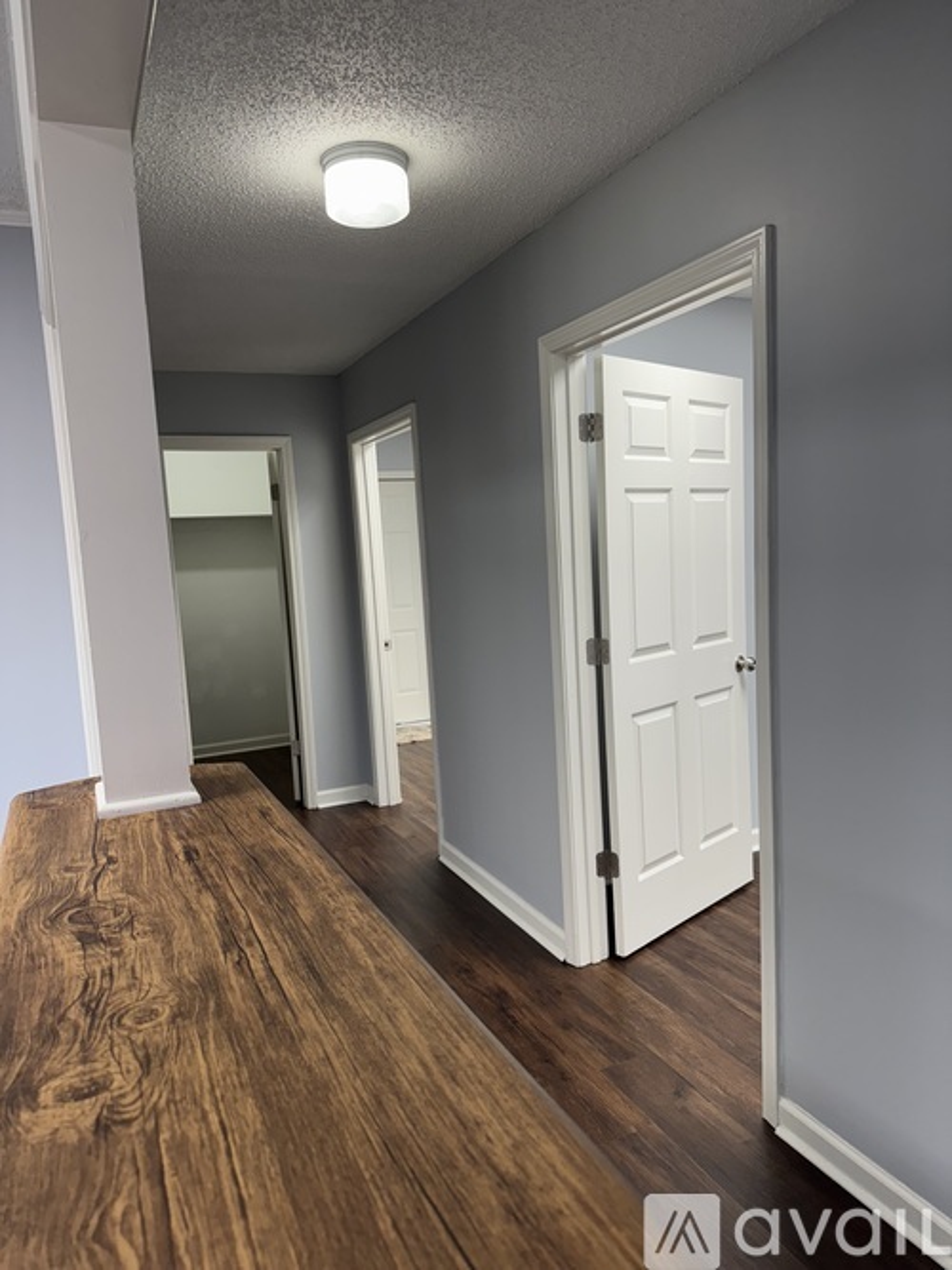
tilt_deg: -6.4
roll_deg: +3.8
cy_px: 635
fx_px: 880
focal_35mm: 24
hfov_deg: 56.8
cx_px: 476
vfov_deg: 71.6
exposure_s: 1/120
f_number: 1.78
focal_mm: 6.76
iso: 100
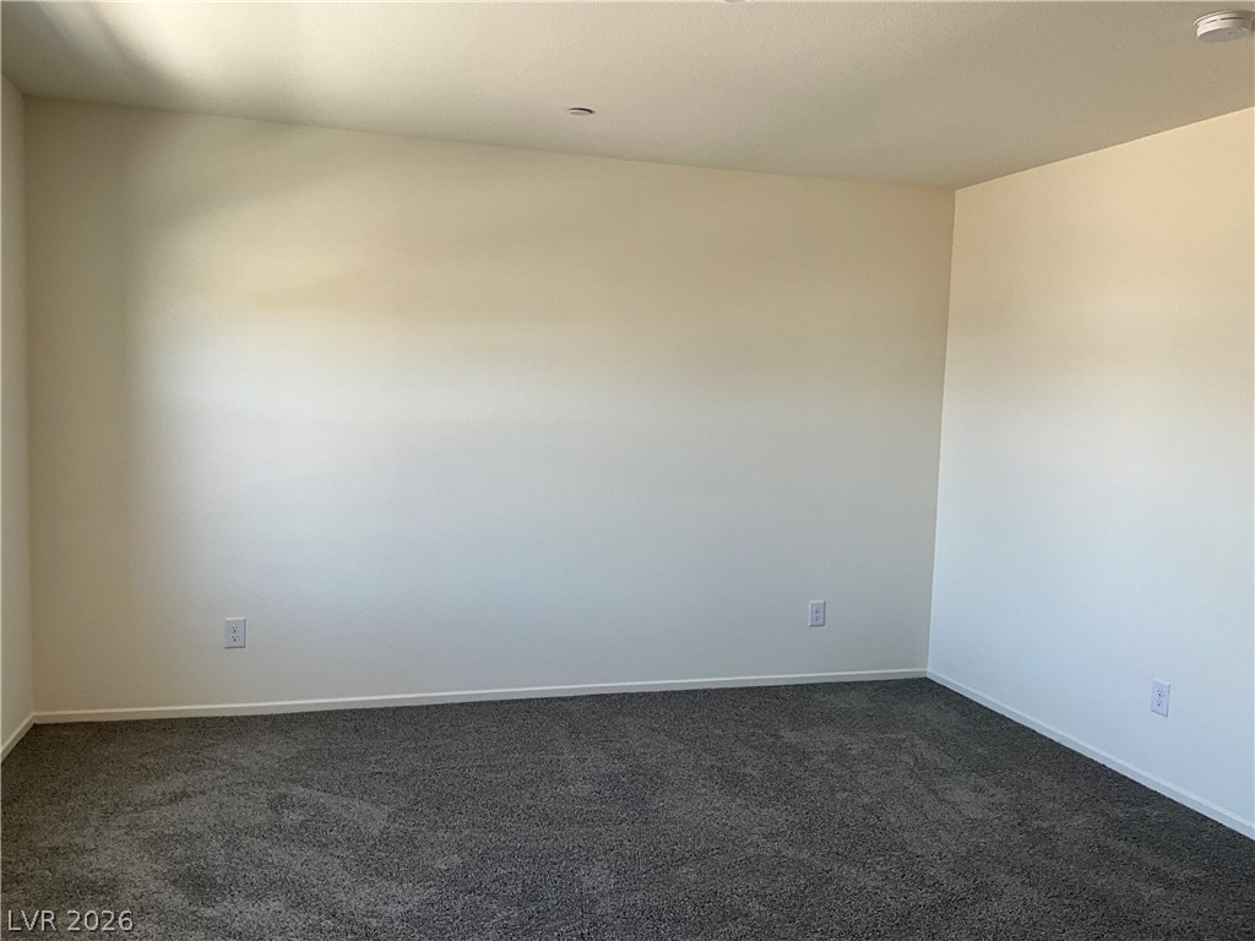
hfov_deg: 61.7
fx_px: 1051
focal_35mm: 29
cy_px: 470
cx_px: 628
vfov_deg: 48.2
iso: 40
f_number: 1.8
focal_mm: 3
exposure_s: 1/60
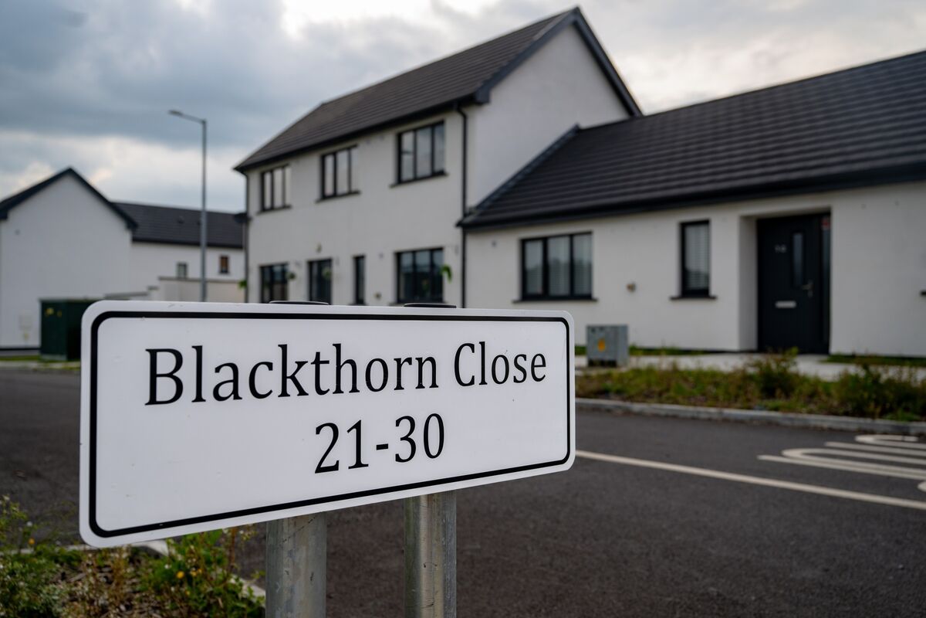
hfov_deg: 60.3
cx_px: 463
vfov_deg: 42.3
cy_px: 309
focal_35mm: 31
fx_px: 797
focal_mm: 31
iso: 125
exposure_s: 1/125
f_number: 4
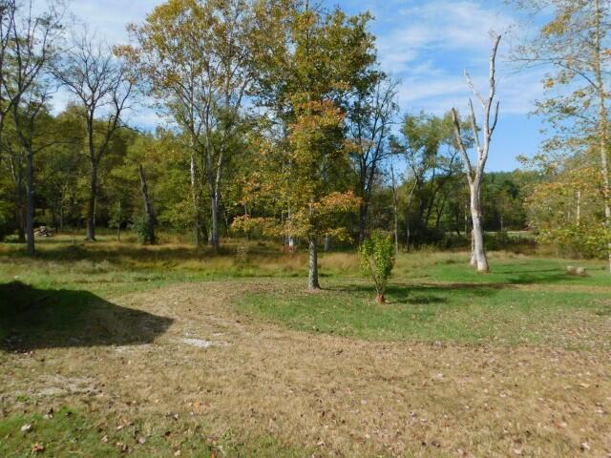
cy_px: 229
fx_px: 406
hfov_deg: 73.9
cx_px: 306
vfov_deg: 58.9
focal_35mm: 23
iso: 125
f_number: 3
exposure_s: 1/1500
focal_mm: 4
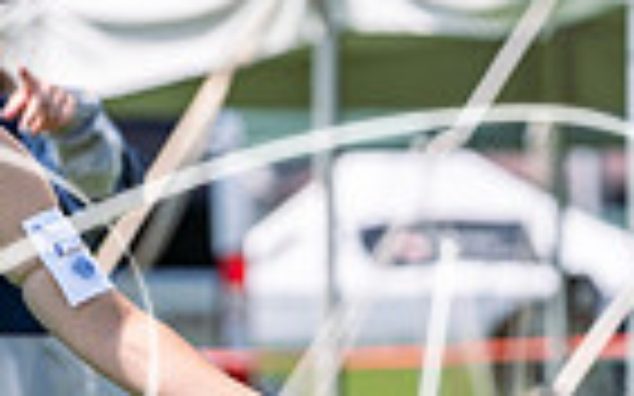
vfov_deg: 1.6
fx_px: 13817
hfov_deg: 2.6
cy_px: 810
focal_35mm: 800
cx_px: 438
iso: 100
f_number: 4.5
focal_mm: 164
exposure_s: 1/1000
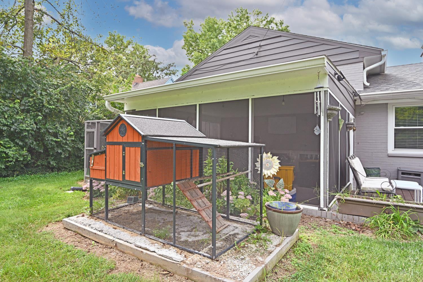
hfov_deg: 82.6
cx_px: 212
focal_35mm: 20
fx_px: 241
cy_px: 141
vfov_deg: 60.7
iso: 100
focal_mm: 20.5
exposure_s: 1/250
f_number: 6.3
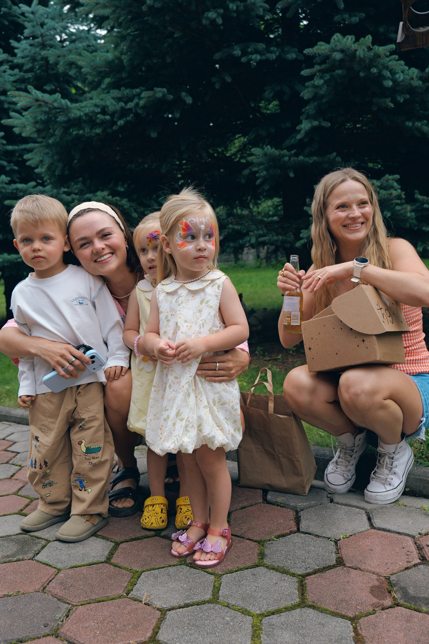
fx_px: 572
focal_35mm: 32
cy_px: 322
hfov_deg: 41.1
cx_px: 214
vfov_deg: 58.7
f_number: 5.6
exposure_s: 1/250
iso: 500
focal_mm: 32
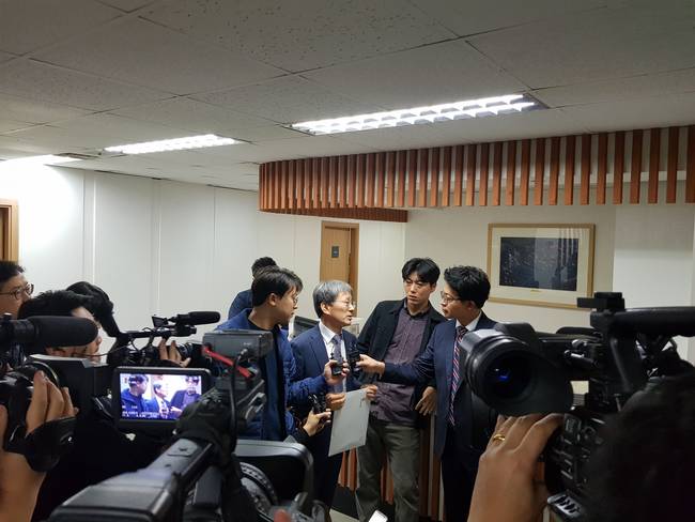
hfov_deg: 67.3
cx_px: 348
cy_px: 261
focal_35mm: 26
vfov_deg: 53.1
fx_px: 522
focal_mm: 4.2
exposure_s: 1/120
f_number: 1.7
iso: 320
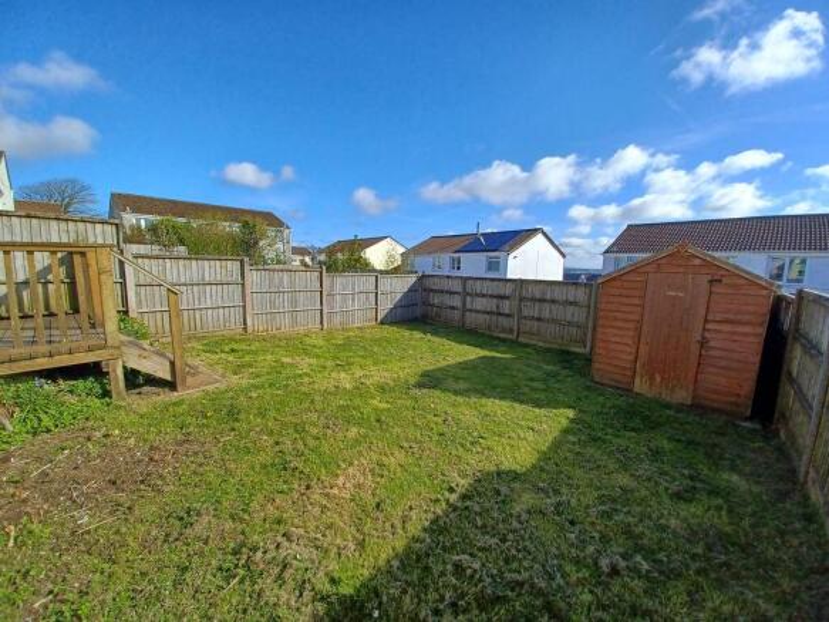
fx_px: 311
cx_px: 414
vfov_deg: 89.9
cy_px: 311
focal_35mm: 13
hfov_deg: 106.2
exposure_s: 1/1221
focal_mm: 1.42
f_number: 2.2
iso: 40
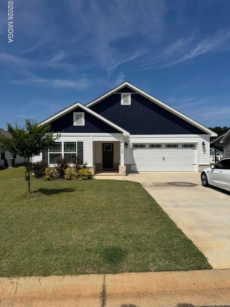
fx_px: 213
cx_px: 115
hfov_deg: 56.8
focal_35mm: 24
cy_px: 154
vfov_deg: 71.6
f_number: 1.78
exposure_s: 1/9009
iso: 80
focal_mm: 6.76
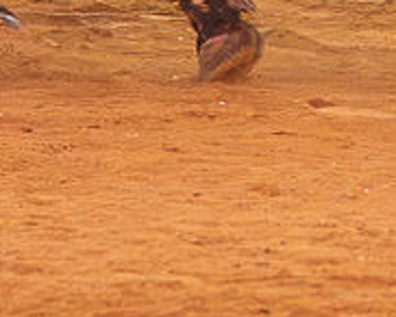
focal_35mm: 1253
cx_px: 131
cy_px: -571
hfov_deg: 1.5
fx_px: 14701
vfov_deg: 1.2
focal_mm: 189.8
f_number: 5.6
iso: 16000
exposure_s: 1/400
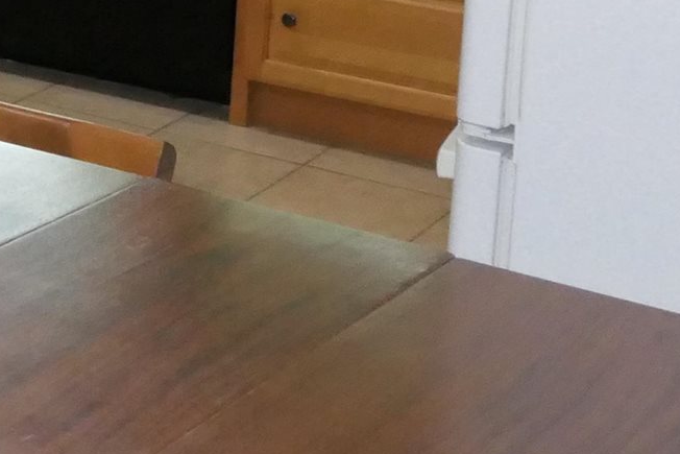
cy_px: -342
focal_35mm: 113
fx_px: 2135
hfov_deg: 15.9
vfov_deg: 11.3
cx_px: -477
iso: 2000
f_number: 7.1
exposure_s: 1/60
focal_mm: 8.8
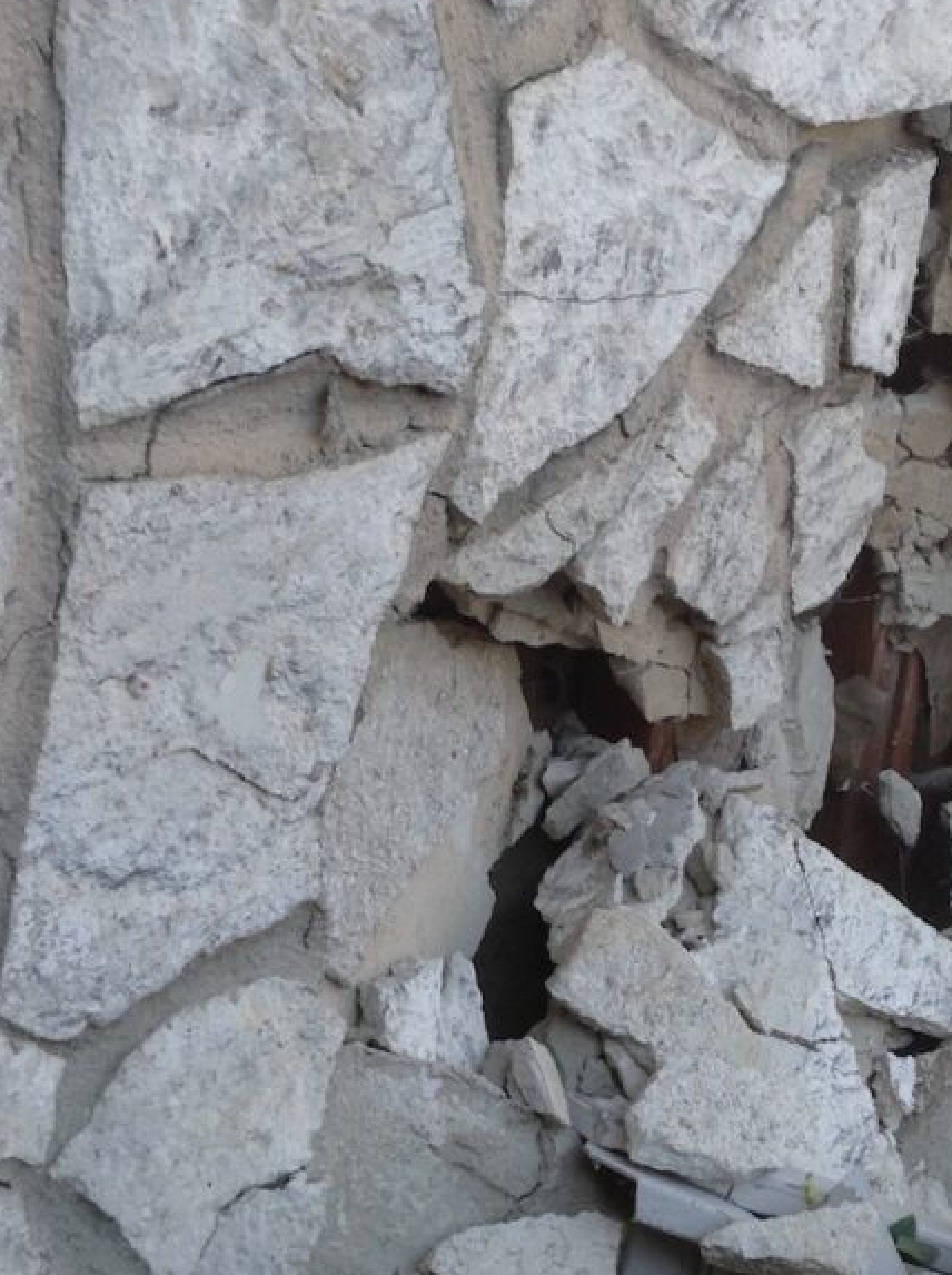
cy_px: 821
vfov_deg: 32.5
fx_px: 2169
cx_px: 695
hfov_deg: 24.5
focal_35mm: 59
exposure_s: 1/200
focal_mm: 3.3
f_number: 2.4
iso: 25
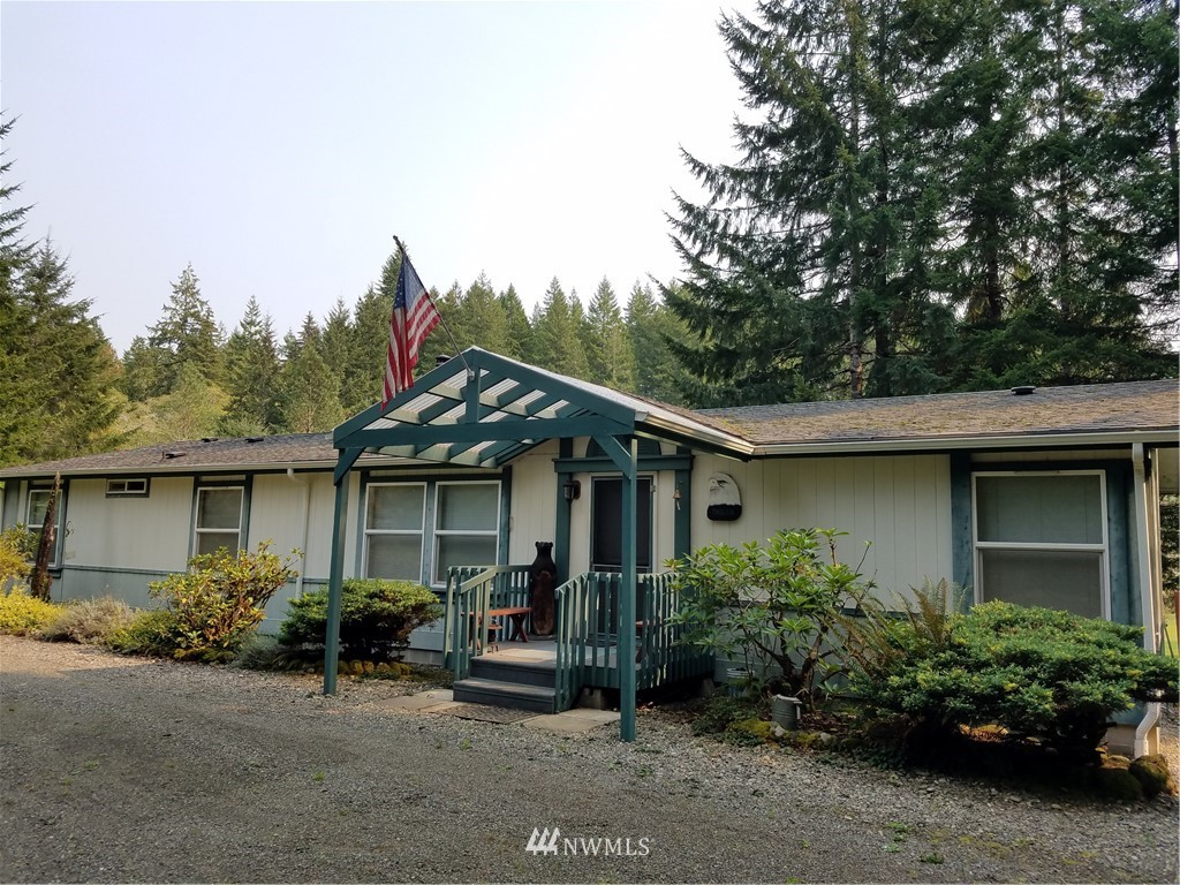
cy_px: 442
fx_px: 886
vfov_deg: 53.1
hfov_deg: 67.3
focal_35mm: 26
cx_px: 590
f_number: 1.7
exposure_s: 1/1144
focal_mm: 4.2
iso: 50
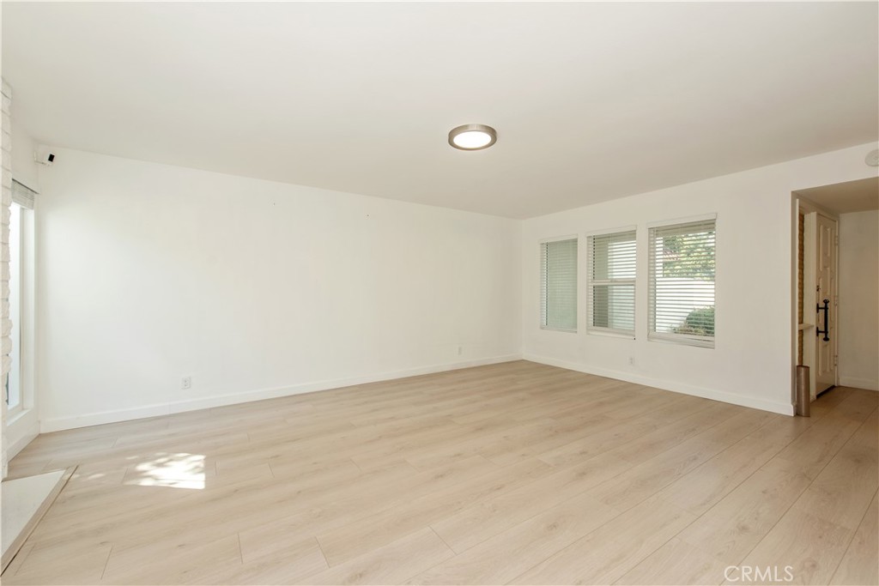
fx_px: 366
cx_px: 440
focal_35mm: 15
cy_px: 293
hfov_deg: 100.4
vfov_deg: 77.3
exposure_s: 1/125
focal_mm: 15
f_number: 5.6
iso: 160
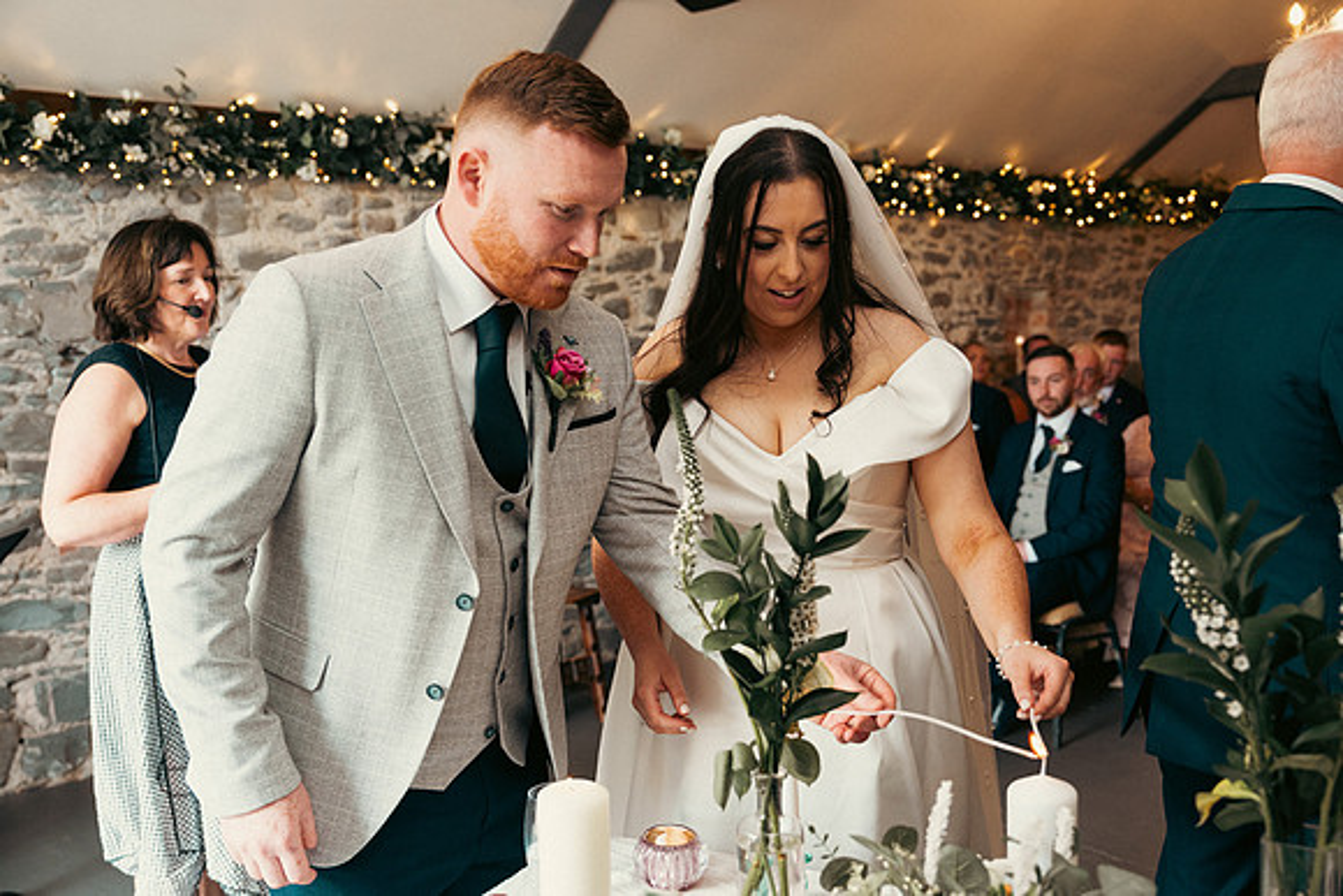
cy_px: 448
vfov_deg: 37.9
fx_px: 1306
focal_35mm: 35
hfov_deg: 54.4
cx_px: 672
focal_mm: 35
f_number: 3.5
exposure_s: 1/160
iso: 1000
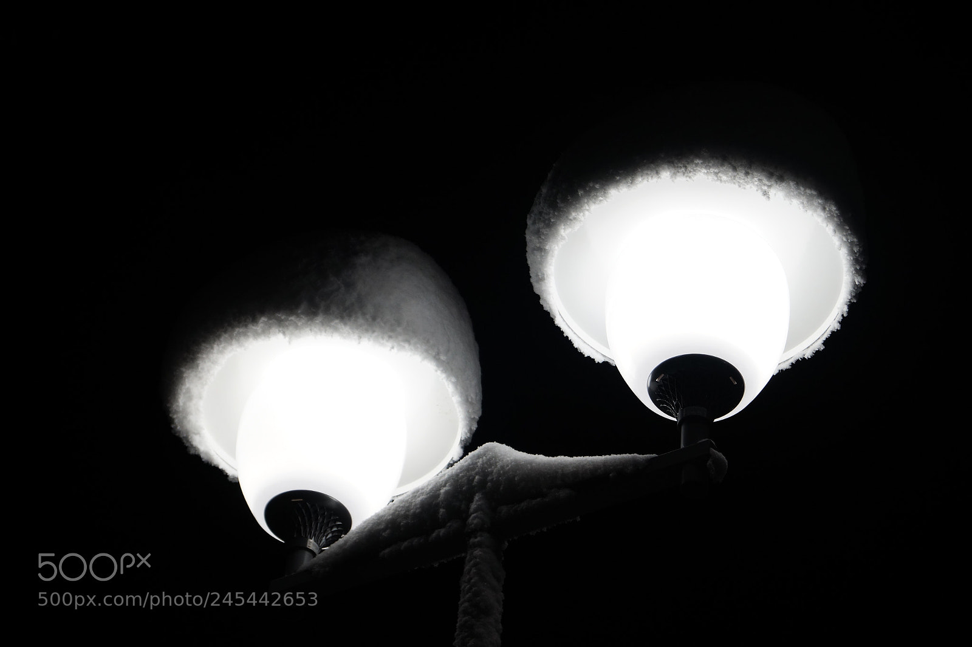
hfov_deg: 24.6
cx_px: 486
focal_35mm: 82
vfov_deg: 16.5
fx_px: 2226
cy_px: 324
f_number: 5.6
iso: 400
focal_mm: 55
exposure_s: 1/160
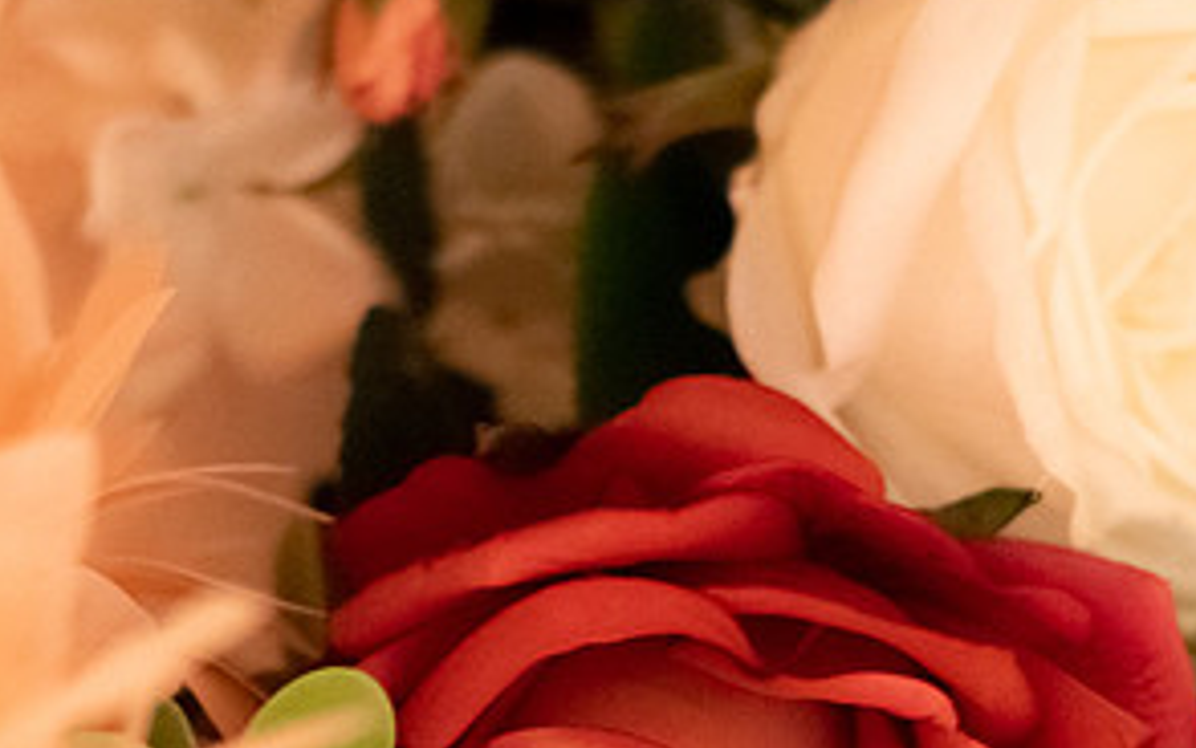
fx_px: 4924
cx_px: 610
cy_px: 726
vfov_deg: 8.6
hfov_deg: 13.8
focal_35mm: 151
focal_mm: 50
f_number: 2.2
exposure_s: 1/60
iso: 6400
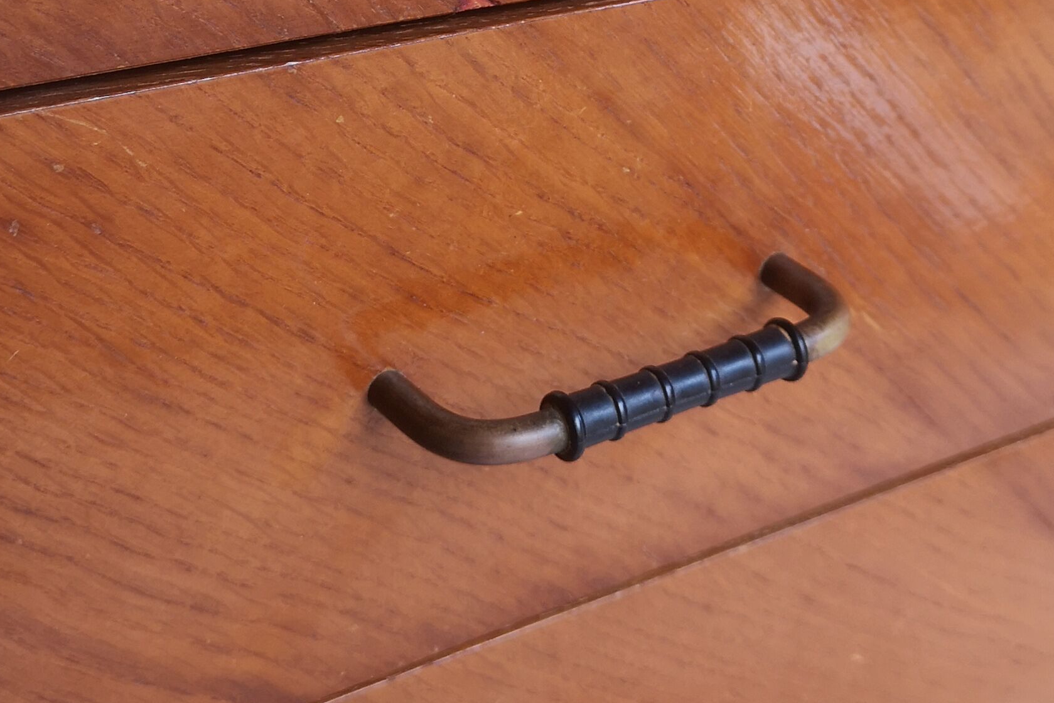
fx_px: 1786
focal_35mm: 61
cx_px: 512
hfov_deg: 32.9
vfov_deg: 21.7
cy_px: 45
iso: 80
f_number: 1.8
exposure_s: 1/50
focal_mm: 5.58
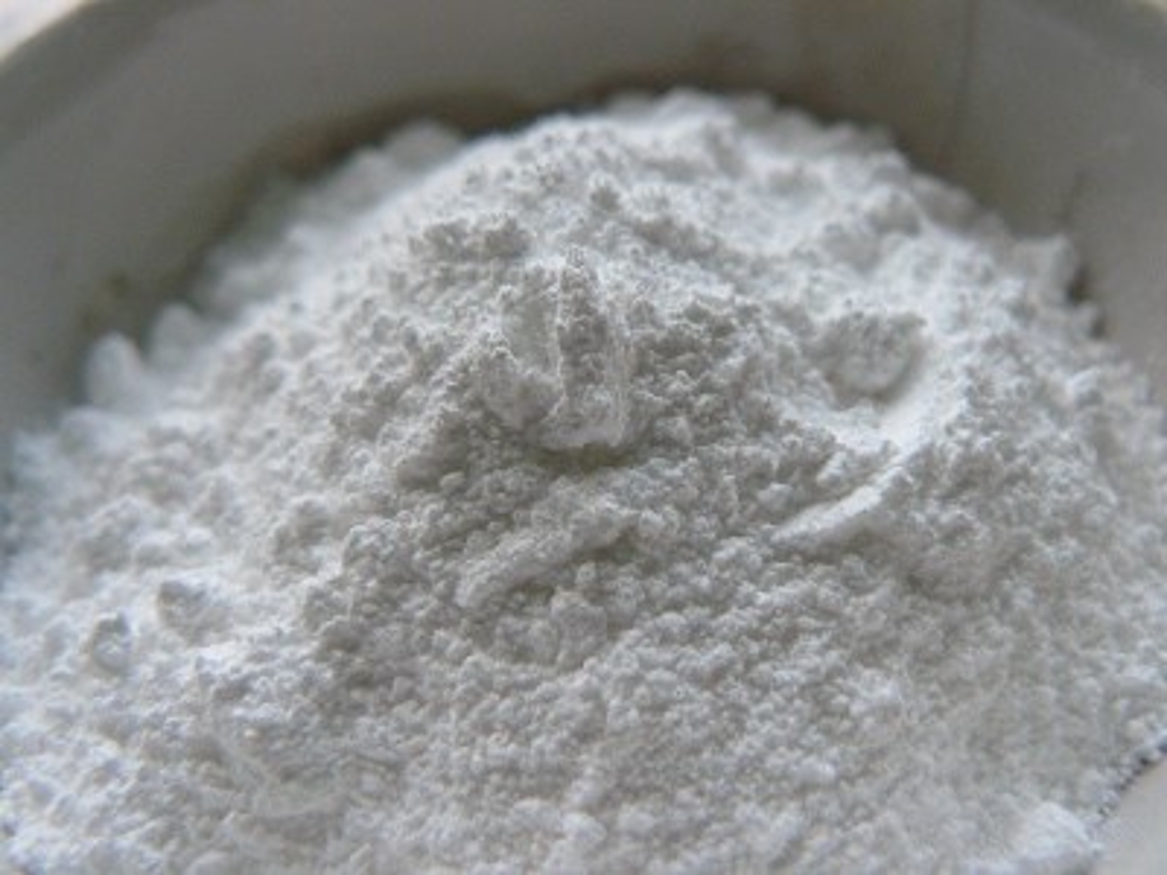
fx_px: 1214
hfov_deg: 51.4
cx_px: 584
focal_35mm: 36
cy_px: 438
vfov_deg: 39.7
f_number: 2.8
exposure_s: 1/60
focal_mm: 6
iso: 200
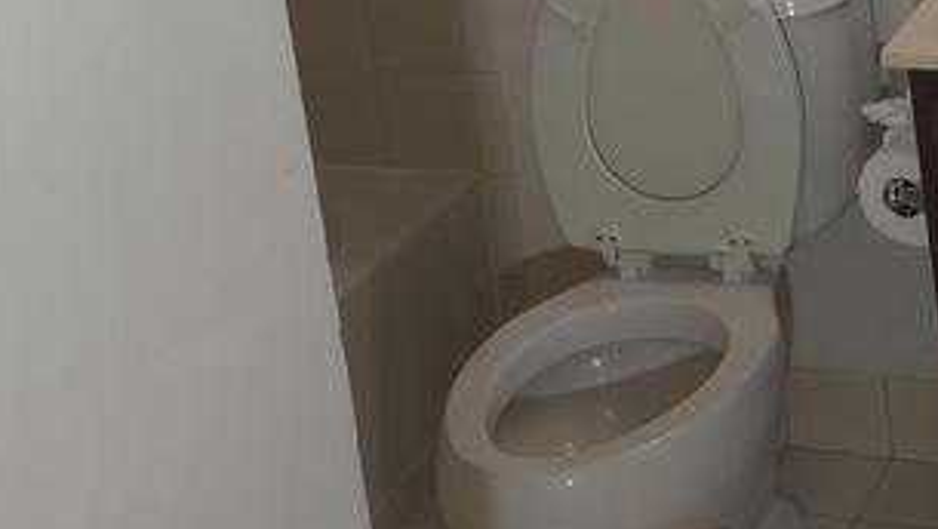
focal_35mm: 84
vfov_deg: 13.0
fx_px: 2091
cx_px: 818
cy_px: -446
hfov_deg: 24.7
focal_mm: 6.3
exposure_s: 1/60
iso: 40
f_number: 1.7
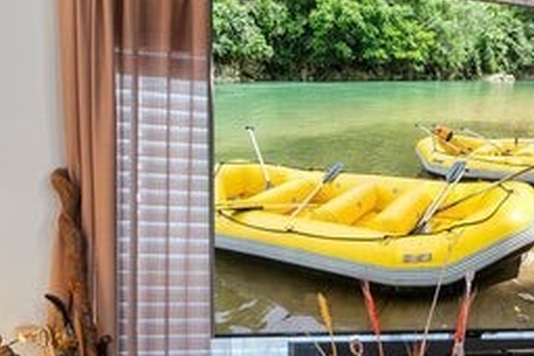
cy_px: 348
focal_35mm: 96
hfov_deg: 20.8
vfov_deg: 14.1
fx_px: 1425
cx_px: 465
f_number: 8
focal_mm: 16
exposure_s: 2.5
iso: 160
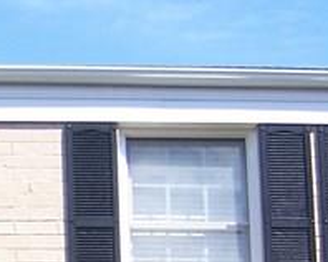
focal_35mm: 182
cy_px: 474
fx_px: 1765
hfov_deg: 10.3
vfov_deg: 8.2
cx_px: -126
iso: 80
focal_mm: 6.2
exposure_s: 1/500
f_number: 2.8
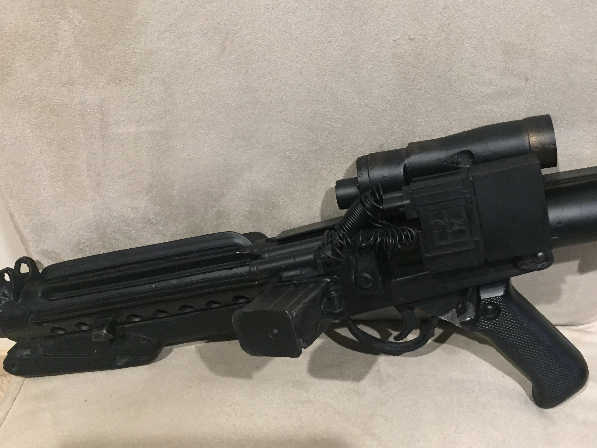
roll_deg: -1.8
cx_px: 378
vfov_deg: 36.8
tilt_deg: -40.1
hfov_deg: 47.4
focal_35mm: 39
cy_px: 216
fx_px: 673
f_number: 2.2
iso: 250
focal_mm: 4.15
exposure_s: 1/17
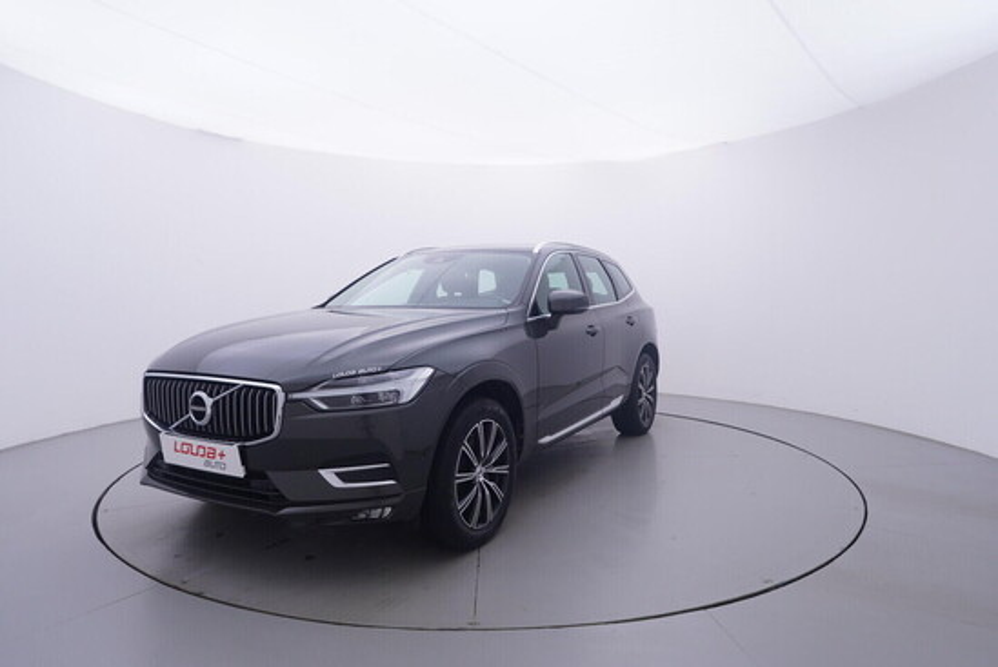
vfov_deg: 56.2
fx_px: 624
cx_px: 499
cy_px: 334
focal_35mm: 22
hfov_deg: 77.3
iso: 200
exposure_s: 1/80
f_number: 5
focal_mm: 15
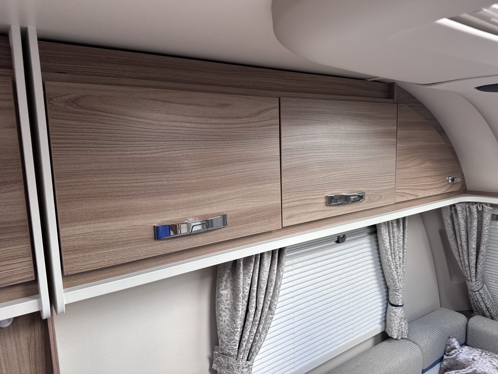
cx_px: 249
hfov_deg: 71.6
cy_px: 187
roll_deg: +0.1
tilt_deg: -5.8
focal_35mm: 24
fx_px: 345
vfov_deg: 56.8
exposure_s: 1/121
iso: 100
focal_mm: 6.86
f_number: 1.78
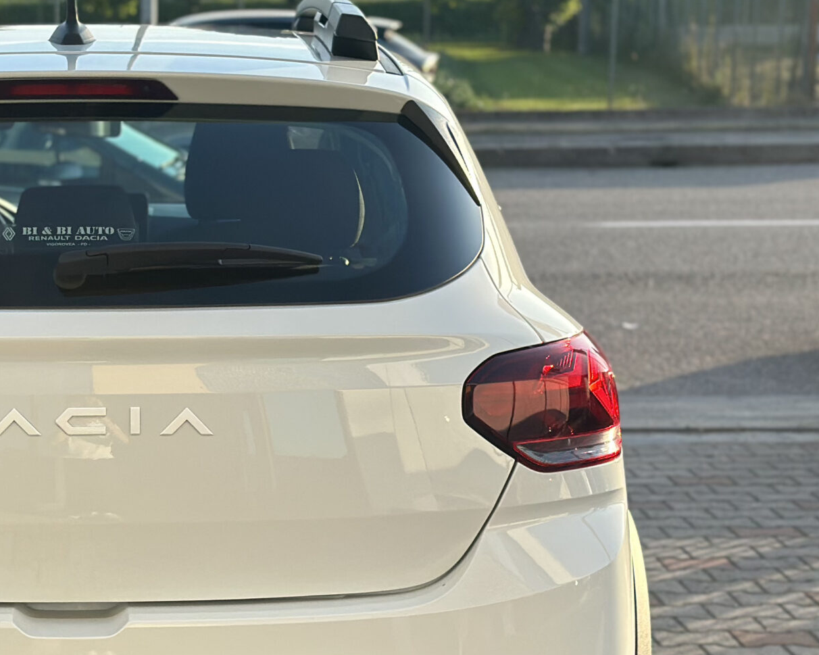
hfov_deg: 19.0
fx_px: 2399
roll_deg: +0.2
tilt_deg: -11.4
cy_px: 451
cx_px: 74
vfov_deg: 15.5
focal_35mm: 99
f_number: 1.78
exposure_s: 1/1639
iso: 80
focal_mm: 6.86
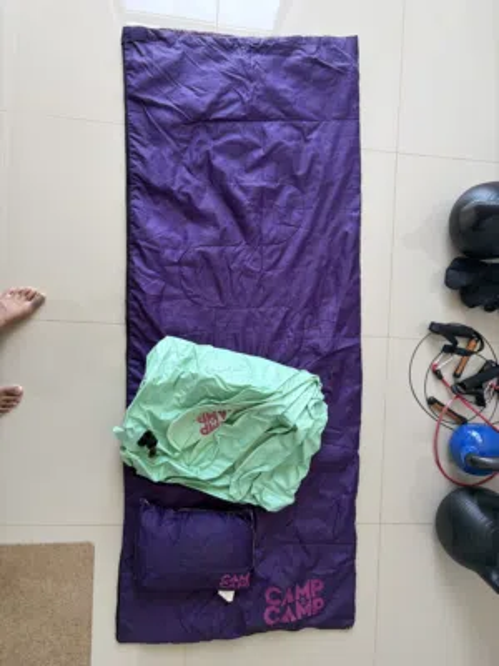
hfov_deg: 53.1
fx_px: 500
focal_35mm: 26
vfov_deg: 67.3
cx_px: 250
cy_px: 333
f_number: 1.6
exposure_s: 1/122
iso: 100
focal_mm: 5.96
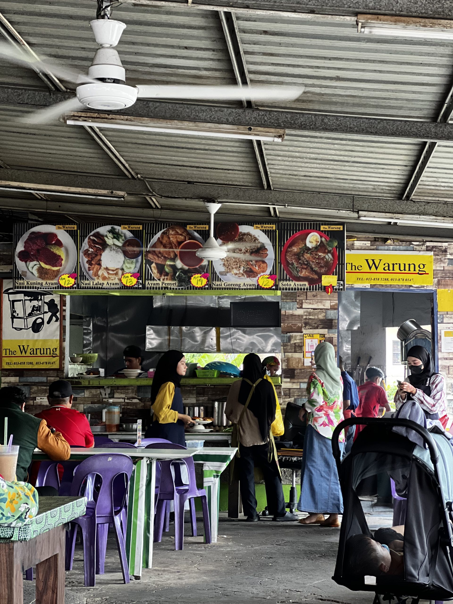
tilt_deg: +4.8
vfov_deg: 25.3
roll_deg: +0.9
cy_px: 302
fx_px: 1344
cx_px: 226
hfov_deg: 19.1
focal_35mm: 77
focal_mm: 9
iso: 250
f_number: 2.8
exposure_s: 1/72
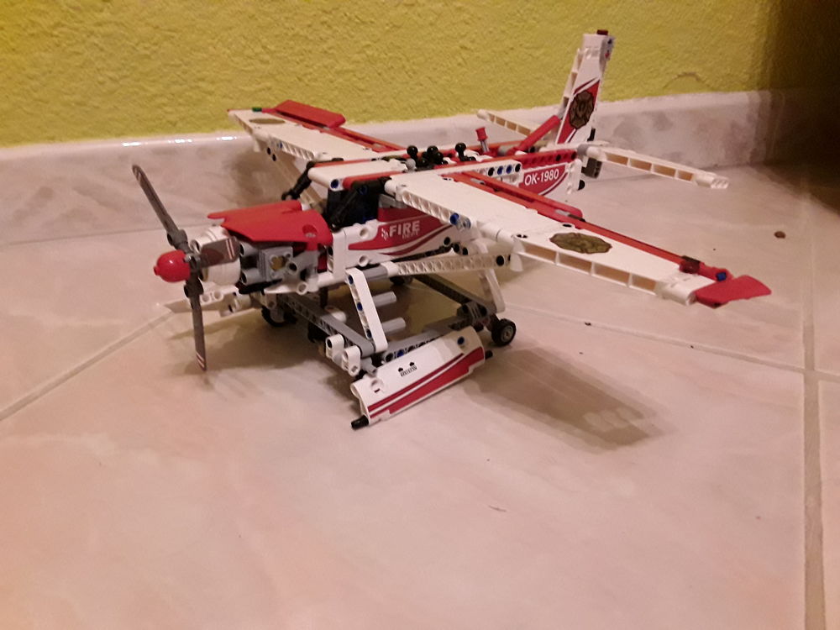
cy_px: 315
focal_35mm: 27
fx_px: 655
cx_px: 420
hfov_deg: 65.3
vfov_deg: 51.4
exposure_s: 1/17
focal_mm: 2.91
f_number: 1.9
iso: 400
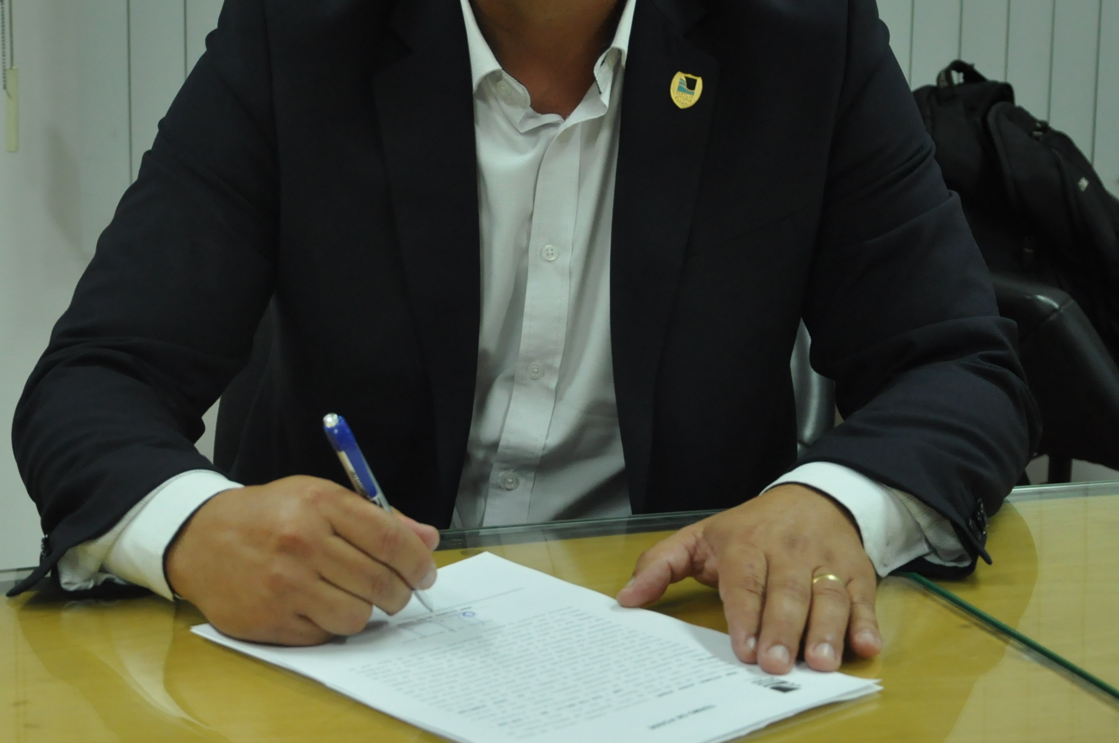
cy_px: 198
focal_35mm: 71
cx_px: 475
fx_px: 2204
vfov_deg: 19.0
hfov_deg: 28.4
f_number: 4
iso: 1000
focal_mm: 28
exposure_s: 1/60
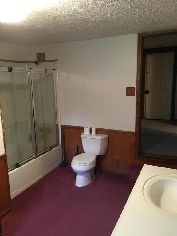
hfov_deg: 48.2
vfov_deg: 61.7
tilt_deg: -11.4
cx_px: 88
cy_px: 118
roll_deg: +1.4
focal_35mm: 29
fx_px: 198
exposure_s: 1/15
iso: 250
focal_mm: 4.15
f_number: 2.2
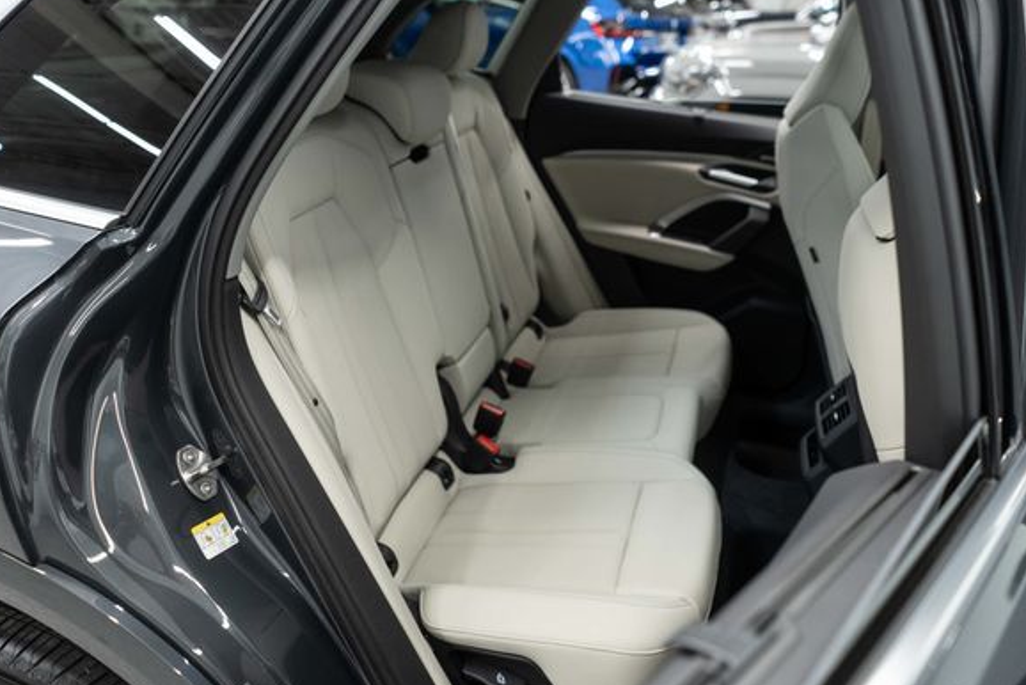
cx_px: 488
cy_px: 363
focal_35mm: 31
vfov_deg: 42.4
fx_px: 884
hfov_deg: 60.2
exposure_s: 1/50
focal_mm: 28
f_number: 3.2
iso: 640
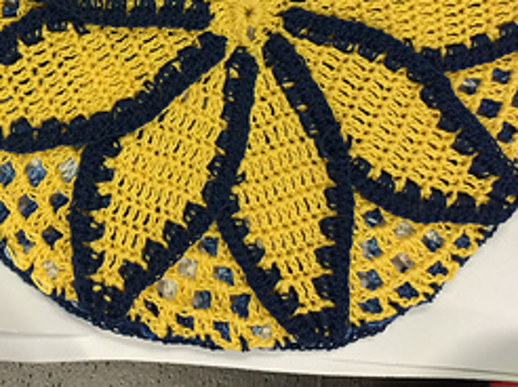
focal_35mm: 59
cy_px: 33
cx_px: 162
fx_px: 882
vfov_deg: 24.0
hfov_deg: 32.4
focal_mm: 4.15
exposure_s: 1/30
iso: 64
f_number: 2.2
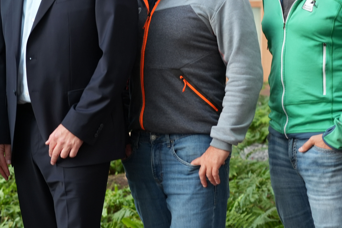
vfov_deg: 8.7
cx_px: -32
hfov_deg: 12.8
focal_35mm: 157
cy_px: 51
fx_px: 1491
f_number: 4
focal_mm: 60
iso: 500
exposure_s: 1/60
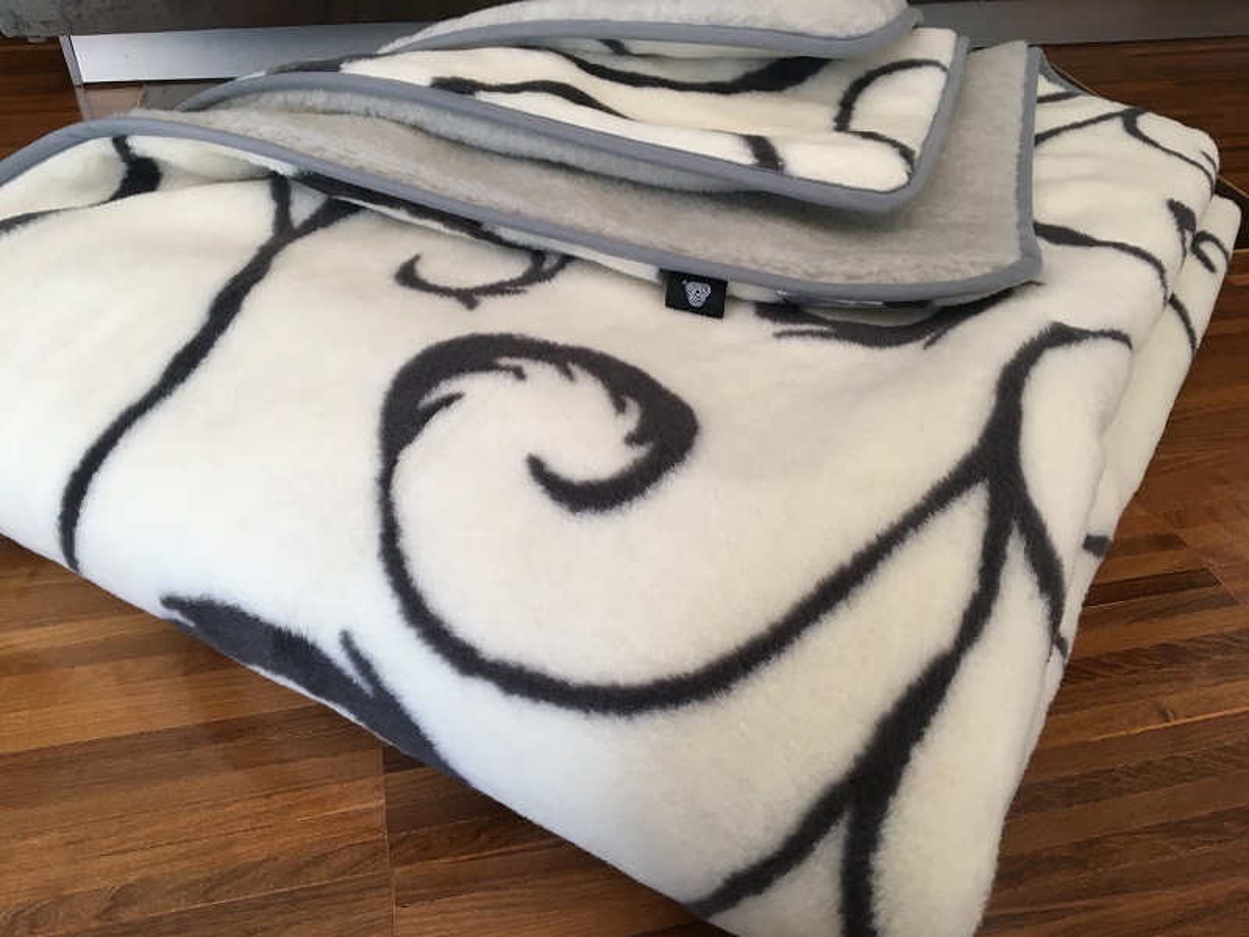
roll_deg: -3.3
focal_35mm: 29
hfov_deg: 61.7
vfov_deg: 48.2
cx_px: 624
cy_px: 468
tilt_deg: -40.4
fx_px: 1046
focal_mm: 4.15
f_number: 2.2
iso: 40
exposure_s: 1/33
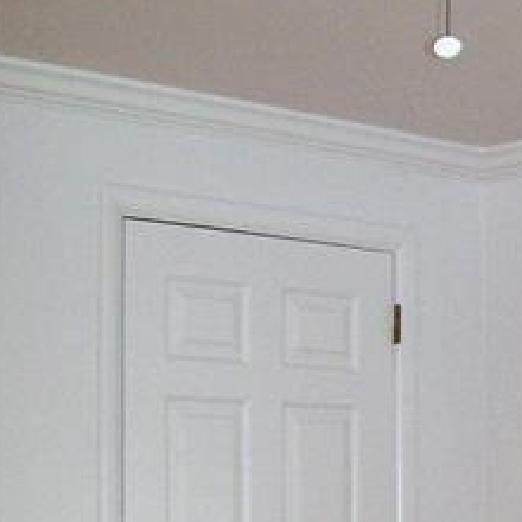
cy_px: 581
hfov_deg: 15.0
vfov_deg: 15.3
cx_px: 669
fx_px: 1894
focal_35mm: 111
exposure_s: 1/64
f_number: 2.7
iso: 140
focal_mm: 6
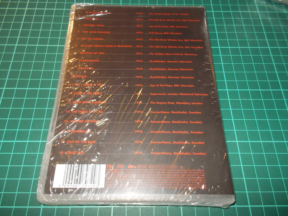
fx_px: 241
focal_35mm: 29
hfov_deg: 61.7
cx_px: 144
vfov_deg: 48.2
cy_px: 108
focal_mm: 4.1
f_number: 3.3
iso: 200
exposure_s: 1/30
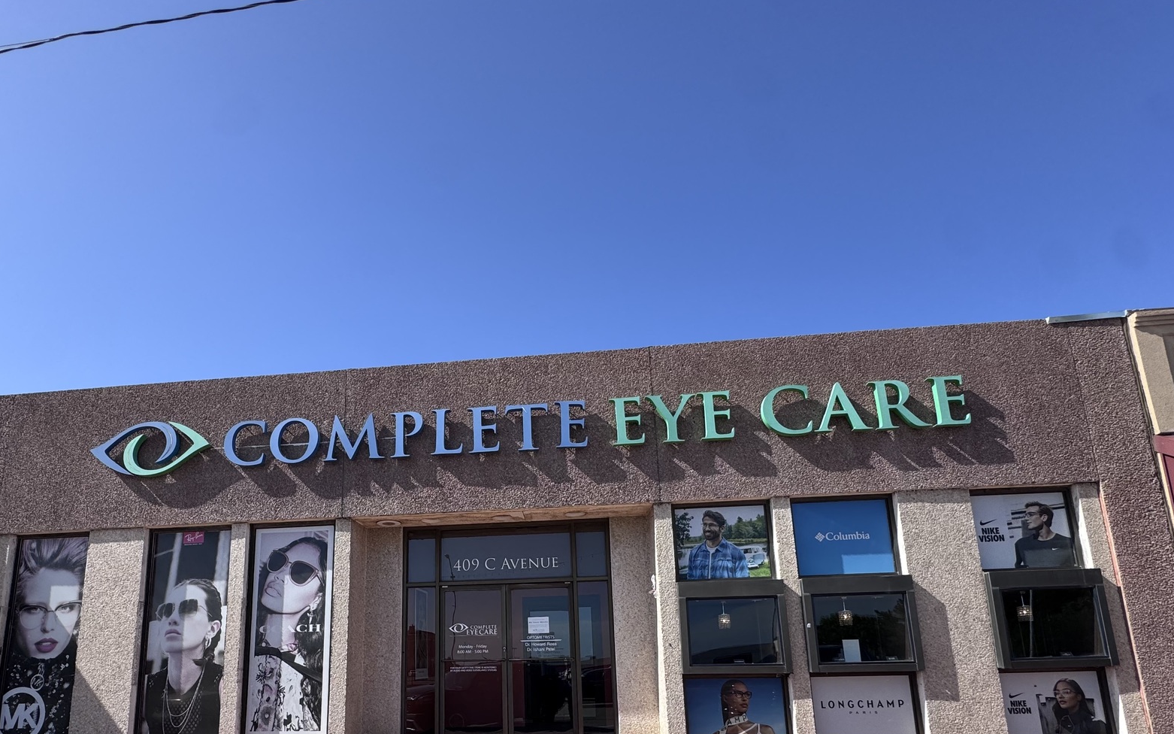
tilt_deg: +10.8
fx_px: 608
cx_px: 509
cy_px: 558
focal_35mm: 19
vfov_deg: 58.7
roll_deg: +1.2
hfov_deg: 87.5
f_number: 2.2
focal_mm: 2.22
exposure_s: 1/1217
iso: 50
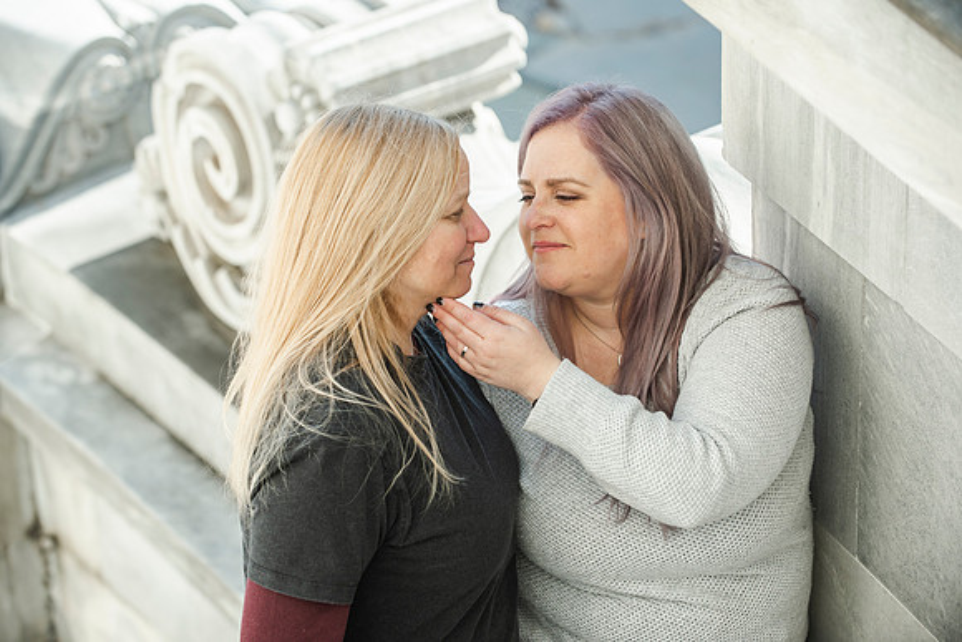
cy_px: 313
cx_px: 469
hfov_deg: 19.0
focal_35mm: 108
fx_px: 2876
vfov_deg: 12.7
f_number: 4
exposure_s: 1/1000
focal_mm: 105
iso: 400
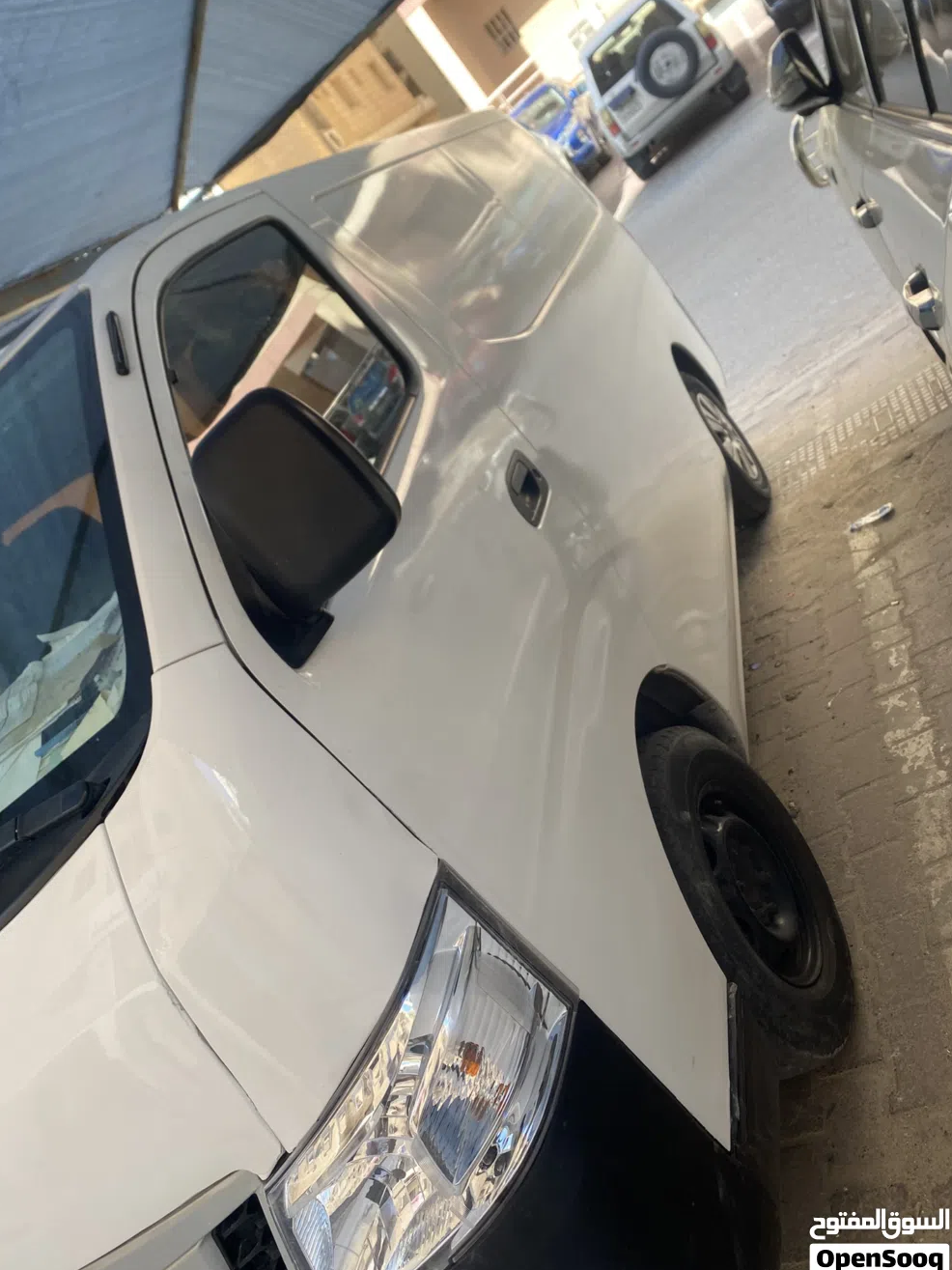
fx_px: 990
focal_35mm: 27
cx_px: 479
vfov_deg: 65.3
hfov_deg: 51.3
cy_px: 642
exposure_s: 1/211
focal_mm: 4.25
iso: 32
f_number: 1.8
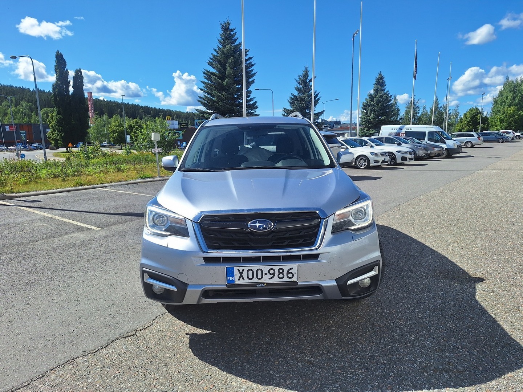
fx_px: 347
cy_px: 196
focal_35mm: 23
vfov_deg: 58.9
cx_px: 262
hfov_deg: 73.9
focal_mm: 5.54
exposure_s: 1/3745
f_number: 1.8
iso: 40
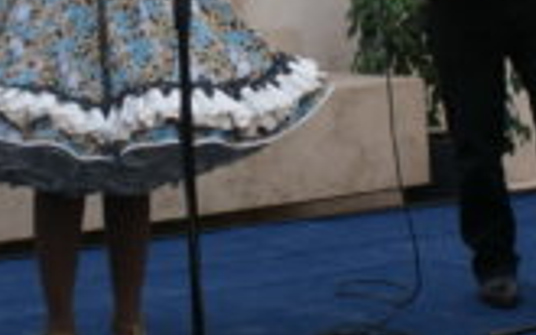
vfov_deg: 12.6
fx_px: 1460
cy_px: -130
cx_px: 218
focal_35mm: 100
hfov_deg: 20.8
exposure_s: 1/40
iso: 100
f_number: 4.5
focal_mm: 18
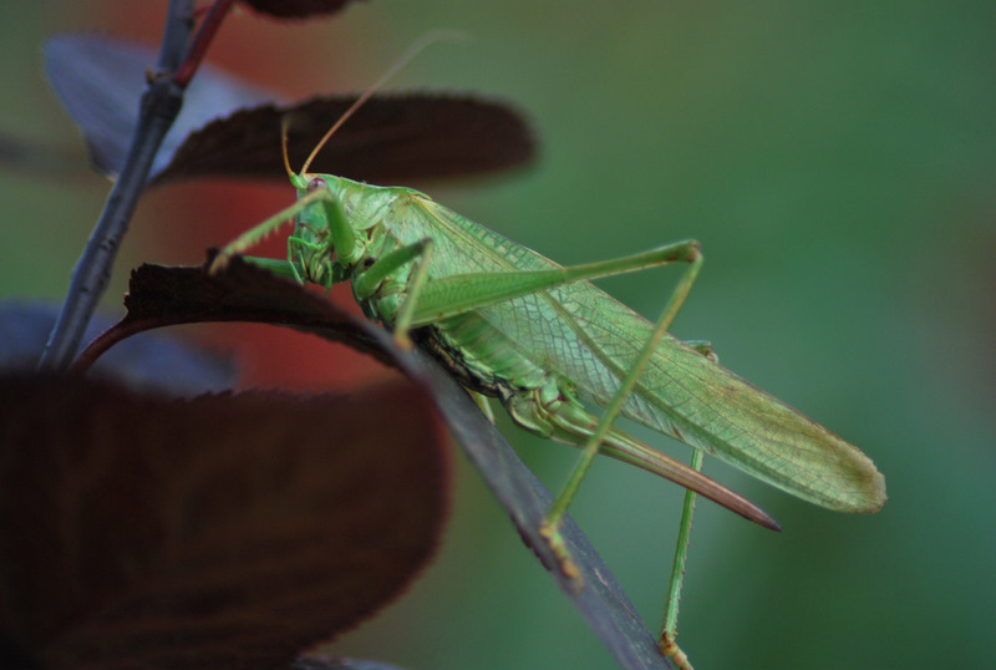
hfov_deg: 4.6
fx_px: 12483
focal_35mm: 450
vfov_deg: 3.1
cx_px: 498
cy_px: 335
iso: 200
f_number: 5.6
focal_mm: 300
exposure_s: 1/200
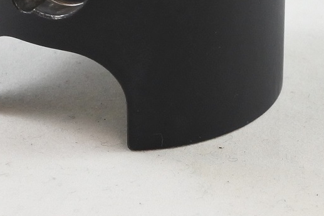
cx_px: 122
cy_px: -73
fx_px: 1485
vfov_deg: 8.2
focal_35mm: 165
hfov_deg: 12.4
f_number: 4.5
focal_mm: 16.1
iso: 500
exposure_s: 1/125
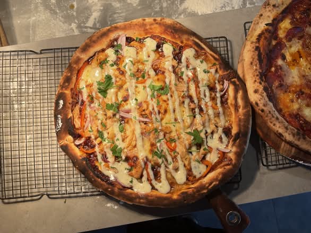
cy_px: 116
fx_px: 261
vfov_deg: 48.3
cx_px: 156
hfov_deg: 61.6
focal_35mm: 29
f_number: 1.8
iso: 25
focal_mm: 3
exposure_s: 1/100
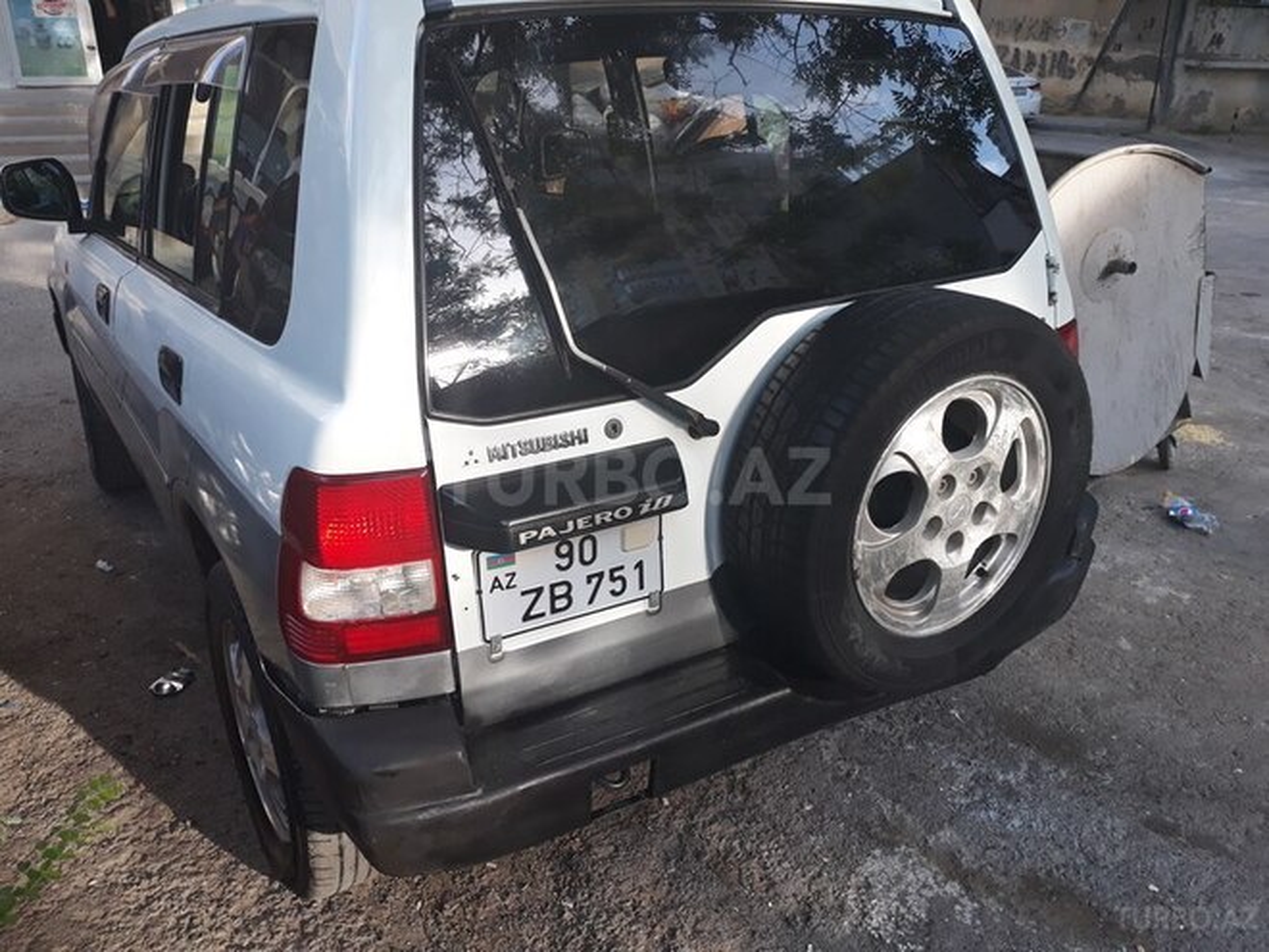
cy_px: 476
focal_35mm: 27
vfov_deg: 51.4
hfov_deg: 65.3
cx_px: 634
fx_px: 990
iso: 40
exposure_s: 1/139
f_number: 1.7
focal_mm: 3.71
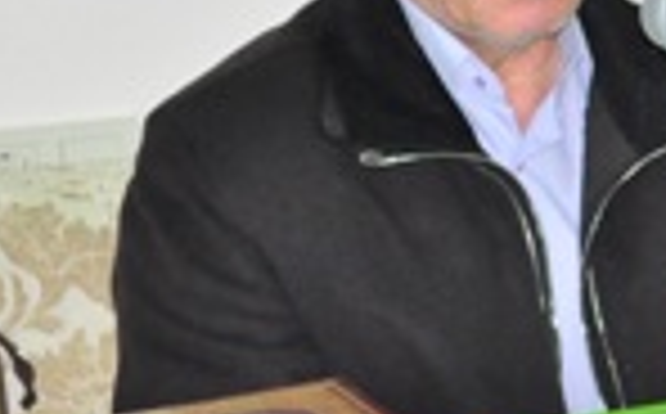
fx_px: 4613
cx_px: 662
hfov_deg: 8.2
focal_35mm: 255
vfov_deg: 5.1
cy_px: 133
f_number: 5.6
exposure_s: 1/100
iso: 1600
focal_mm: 55
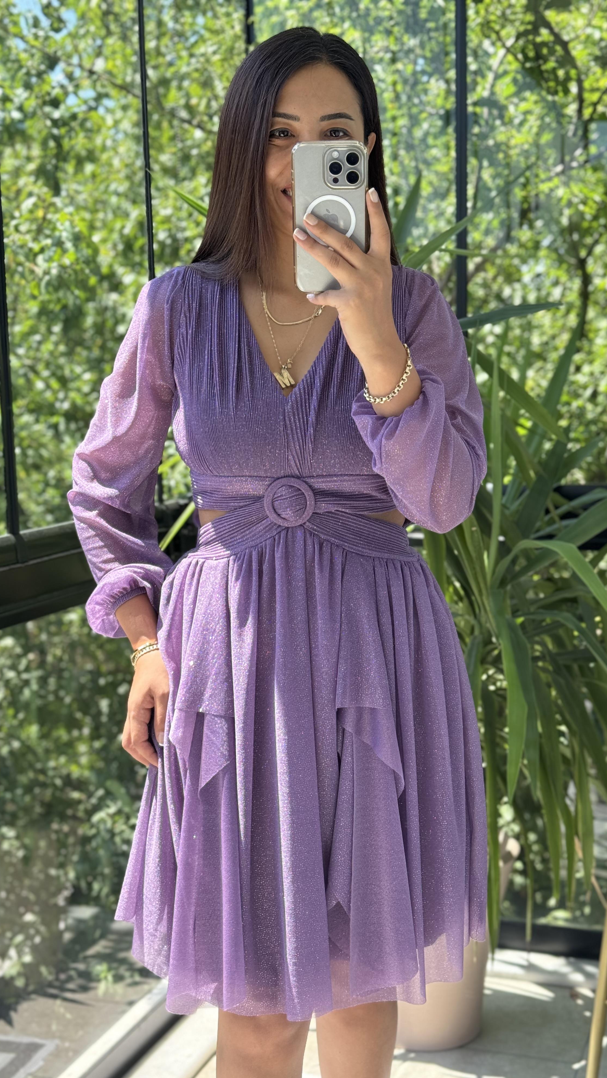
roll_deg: +1.4
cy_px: 546
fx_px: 1516
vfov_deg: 39.2
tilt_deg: -20.2
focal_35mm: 53
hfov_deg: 22.6
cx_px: 341
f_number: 1.78
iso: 64
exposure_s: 1/166
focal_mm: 6.76
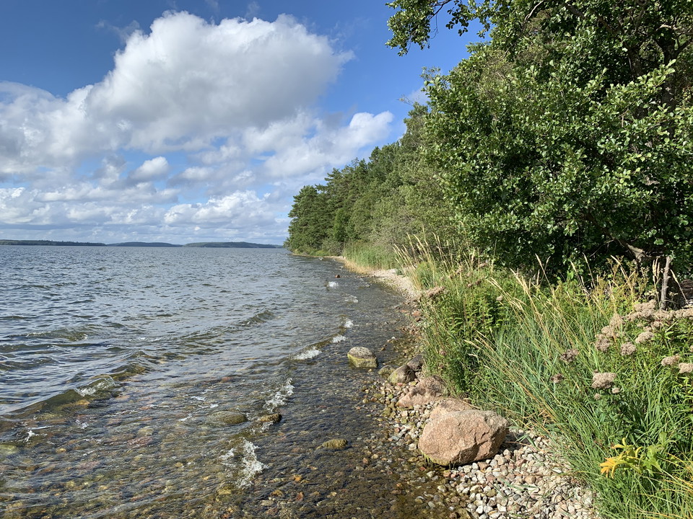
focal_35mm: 26
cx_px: 346
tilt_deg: -2.1
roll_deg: -0.1
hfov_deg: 67.3
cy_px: 260
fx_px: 521
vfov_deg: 53.1
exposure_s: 1/2208
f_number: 1.8
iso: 25
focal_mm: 4.25
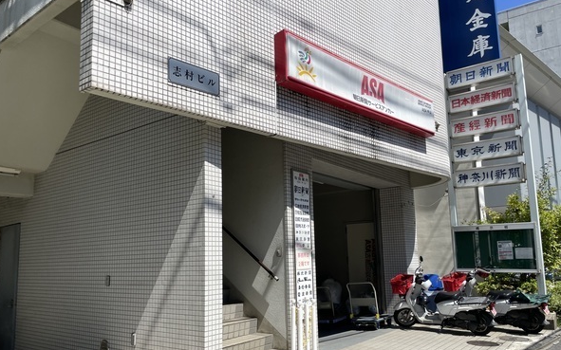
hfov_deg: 66.5
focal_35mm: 28
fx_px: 428
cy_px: 211
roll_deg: +2.0
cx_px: 280
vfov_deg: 44.3
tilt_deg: +7.0
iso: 32
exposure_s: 1/3861
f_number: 1.6
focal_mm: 4.2
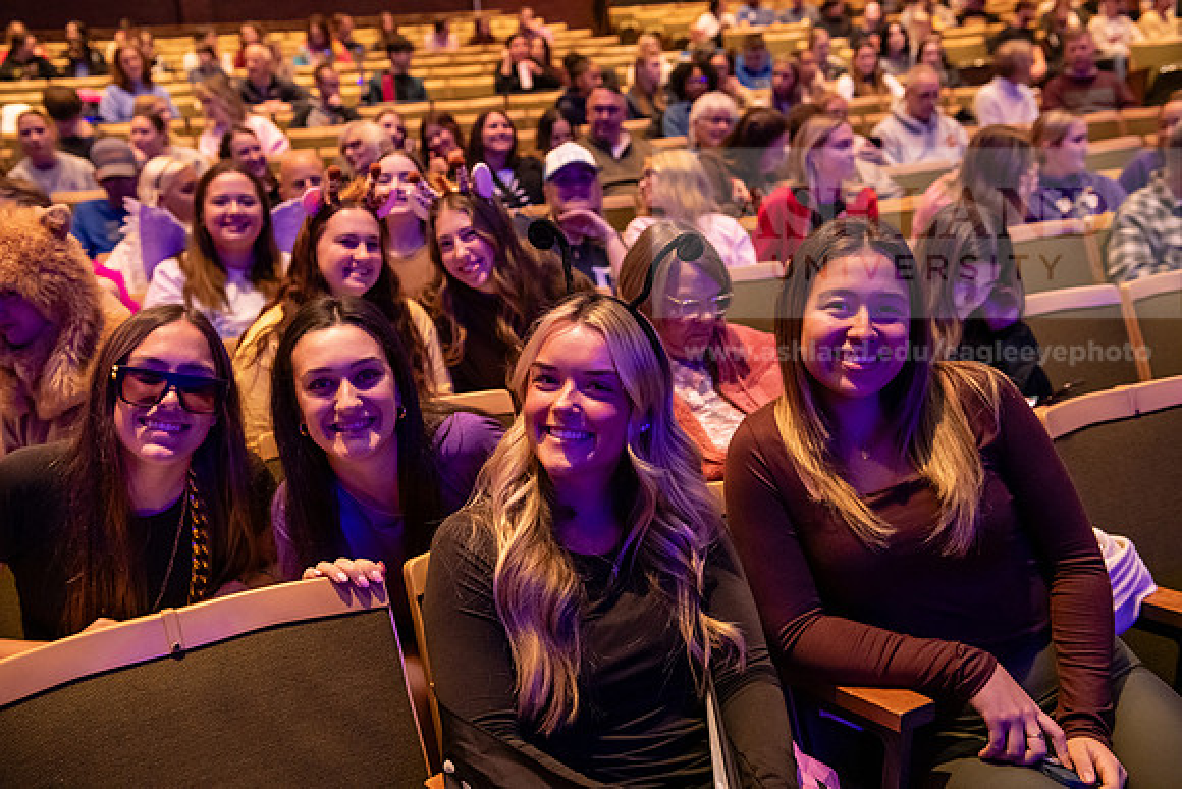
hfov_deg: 50.7
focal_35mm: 38
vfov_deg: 35.1
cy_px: 394
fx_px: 1248
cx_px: 591
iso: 3200
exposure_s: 1/125
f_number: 3.5
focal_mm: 38
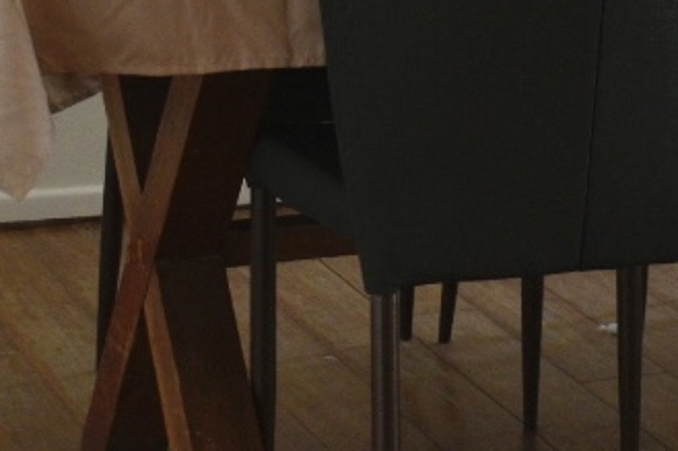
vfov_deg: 9.0
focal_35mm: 146
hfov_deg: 12.9
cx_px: 1183
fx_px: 2748
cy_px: -361
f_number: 5
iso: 400
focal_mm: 24
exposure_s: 1/100
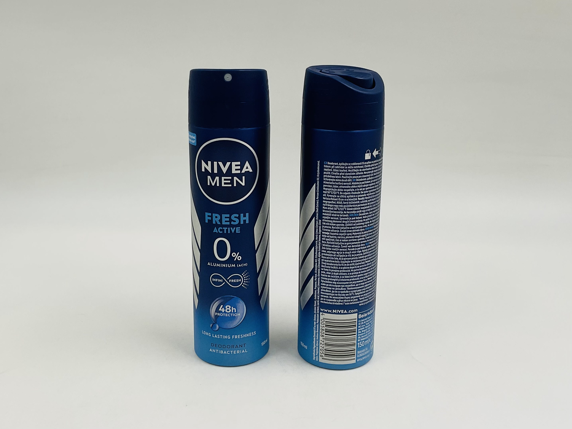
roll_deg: -0.7
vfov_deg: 48.2
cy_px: 214
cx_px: 286
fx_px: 479
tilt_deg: -16.0
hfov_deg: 61.7
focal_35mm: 29
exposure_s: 1/122
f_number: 1.8
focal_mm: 3
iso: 40
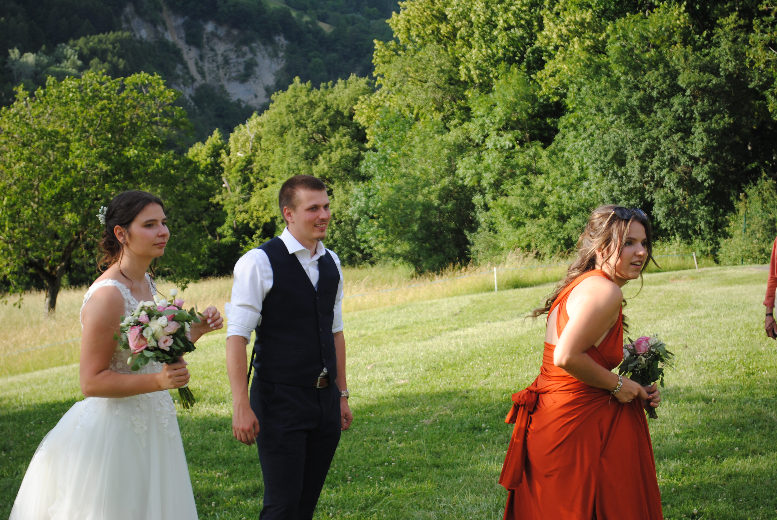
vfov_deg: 19.0
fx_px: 1556
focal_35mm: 72
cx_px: 388
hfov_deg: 28.0
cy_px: 260
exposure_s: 1/125
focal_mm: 48
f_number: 5.6
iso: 100
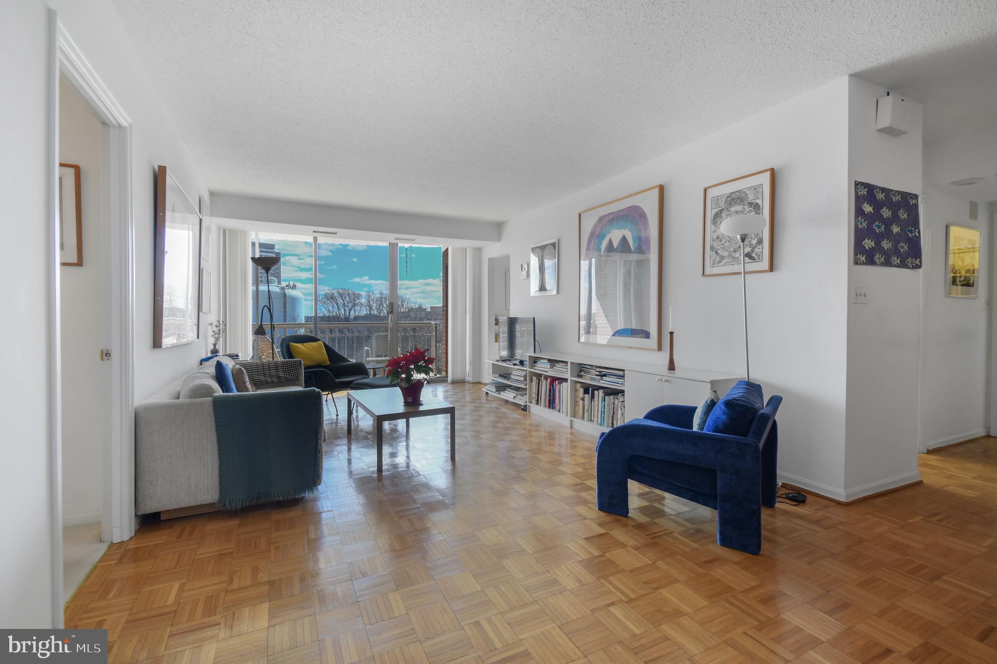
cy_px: 332
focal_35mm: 15
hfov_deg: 100.4
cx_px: 498
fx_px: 415
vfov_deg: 77.3
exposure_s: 1/40
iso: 200
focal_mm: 10
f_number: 8
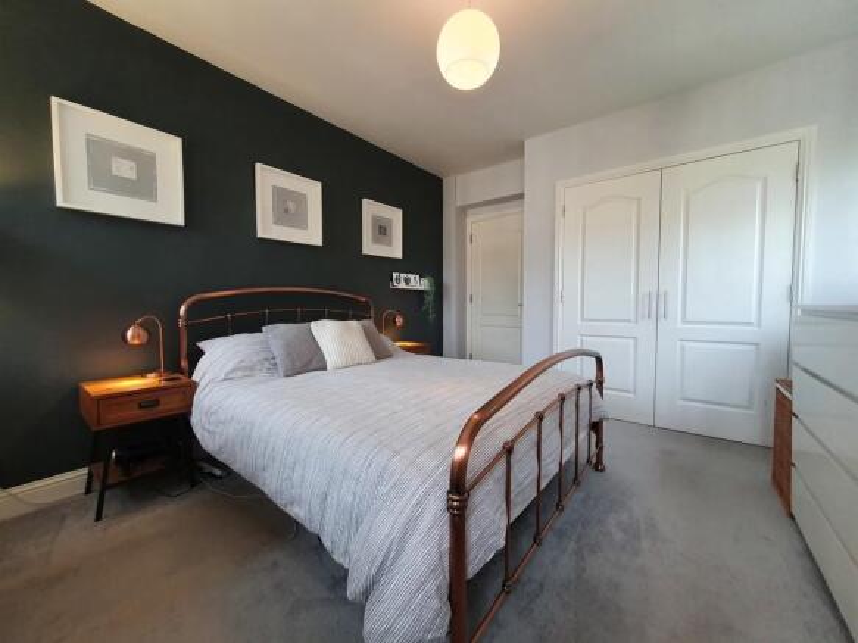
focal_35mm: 13
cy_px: 322
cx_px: 429
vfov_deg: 89.9
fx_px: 322
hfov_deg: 106.2
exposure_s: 1/50
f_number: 2.2
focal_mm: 1.8
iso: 160
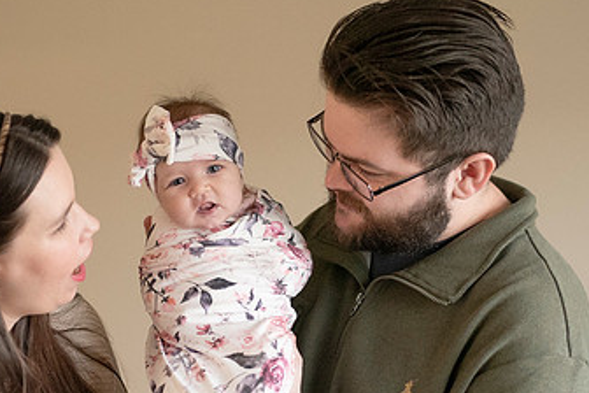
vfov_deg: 19.7
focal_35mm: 69
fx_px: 1129
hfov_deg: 29.2
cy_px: 262
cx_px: 264
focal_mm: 35
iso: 2000
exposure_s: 1/200
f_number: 2.2
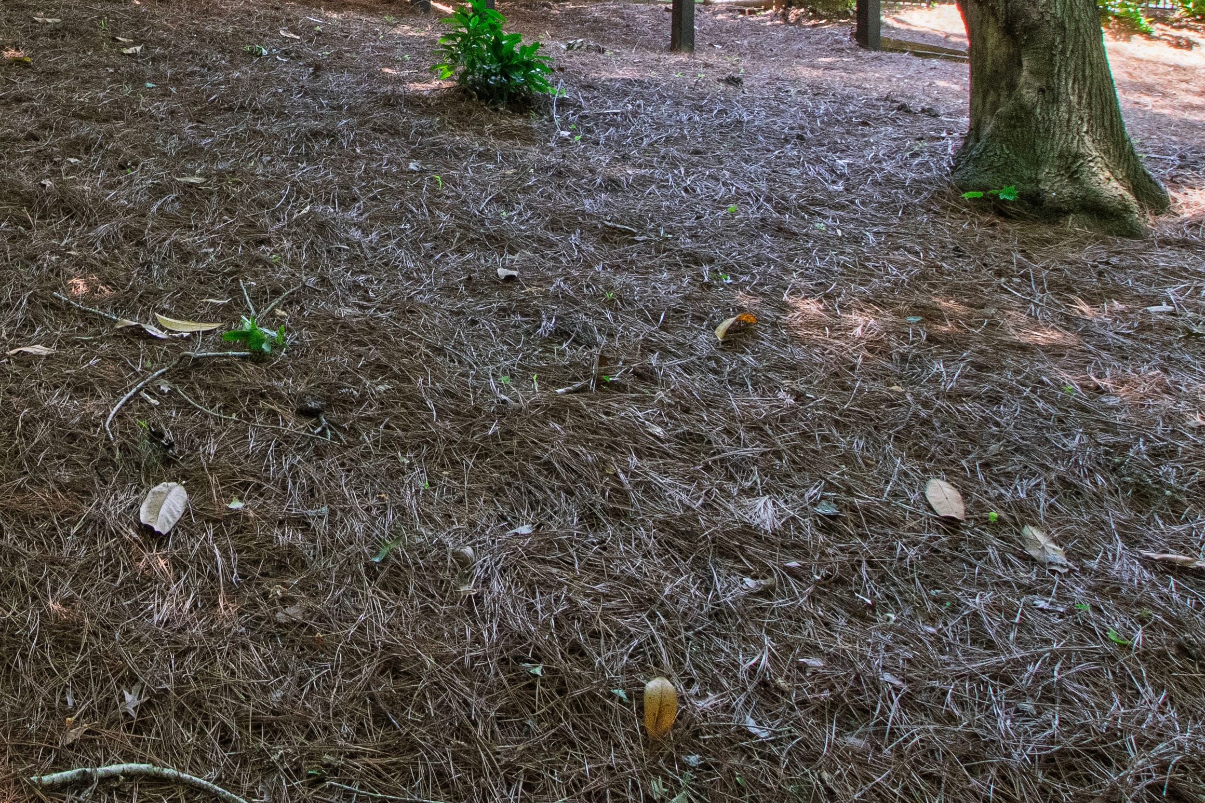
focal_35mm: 36
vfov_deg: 34.4
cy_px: 52
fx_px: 1205
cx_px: 116
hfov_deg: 47.6
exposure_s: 1/80
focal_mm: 10
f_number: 8
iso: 1000
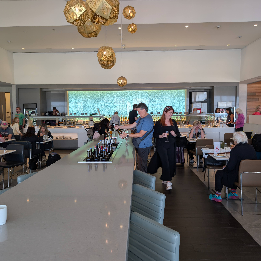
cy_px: 131
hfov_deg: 55.6
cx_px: 130
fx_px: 247
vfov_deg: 55.6
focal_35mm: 29
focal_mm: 6.9
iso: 25
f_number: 1.68
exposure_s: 1/61.7
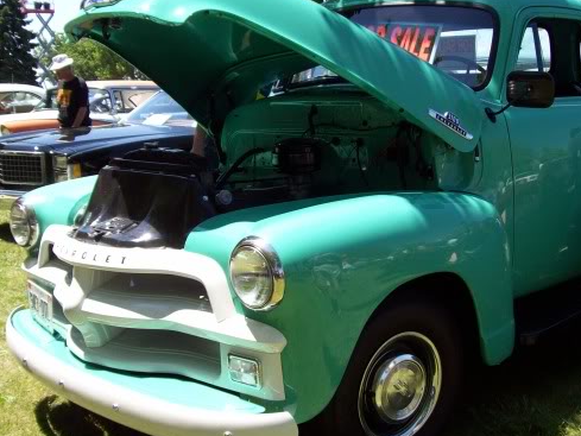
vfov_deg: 30.9
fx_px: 789
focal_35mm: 47
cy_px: 213
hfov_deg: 40.3
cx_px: 339
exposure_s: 1/610
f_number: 2.7
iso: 80
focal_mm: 6
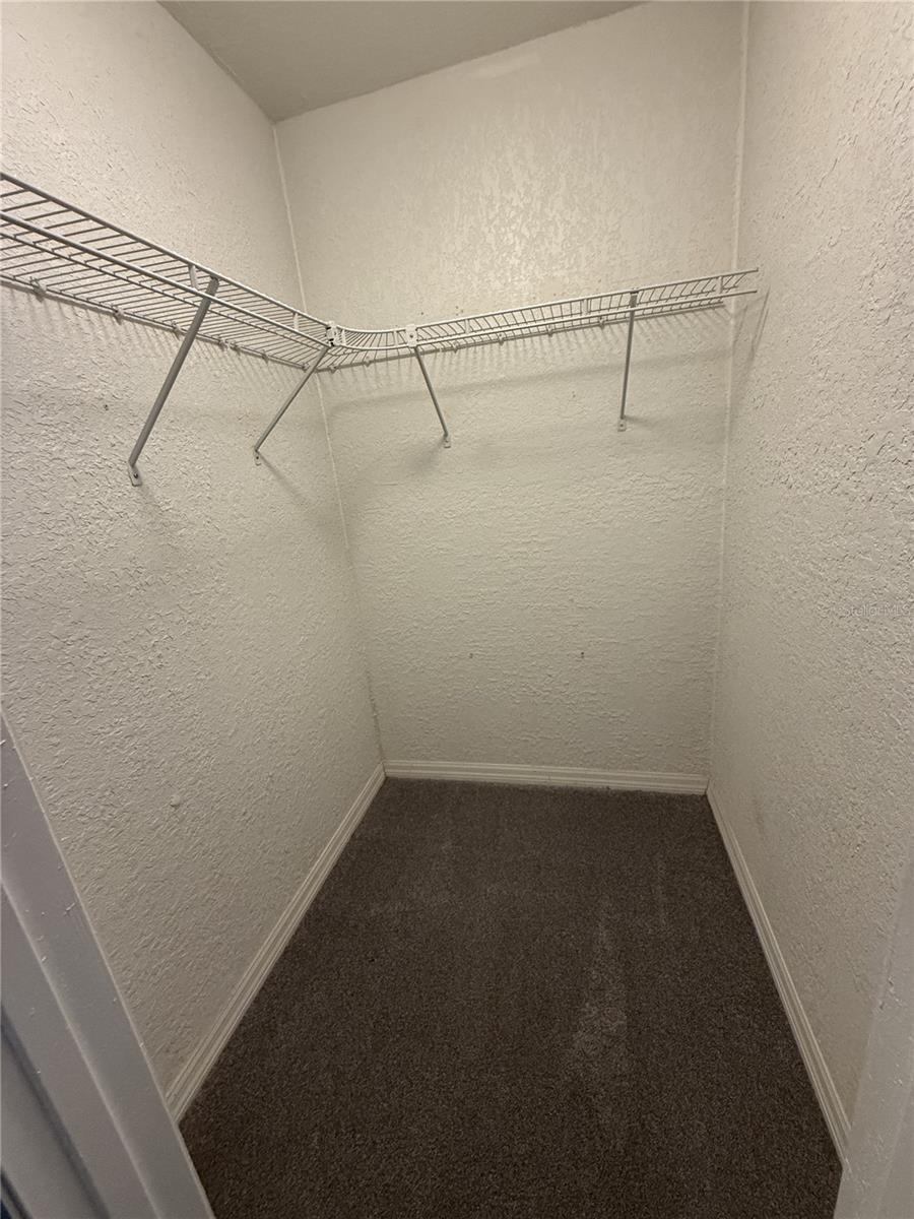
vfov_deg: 102.1
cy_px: 610
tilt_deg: -16.0
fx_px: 493
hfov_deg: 85.7
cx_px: 457
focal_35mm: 14
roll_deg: +5.6
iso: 250
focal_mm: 2.22
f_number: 2.2
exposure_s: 1/120
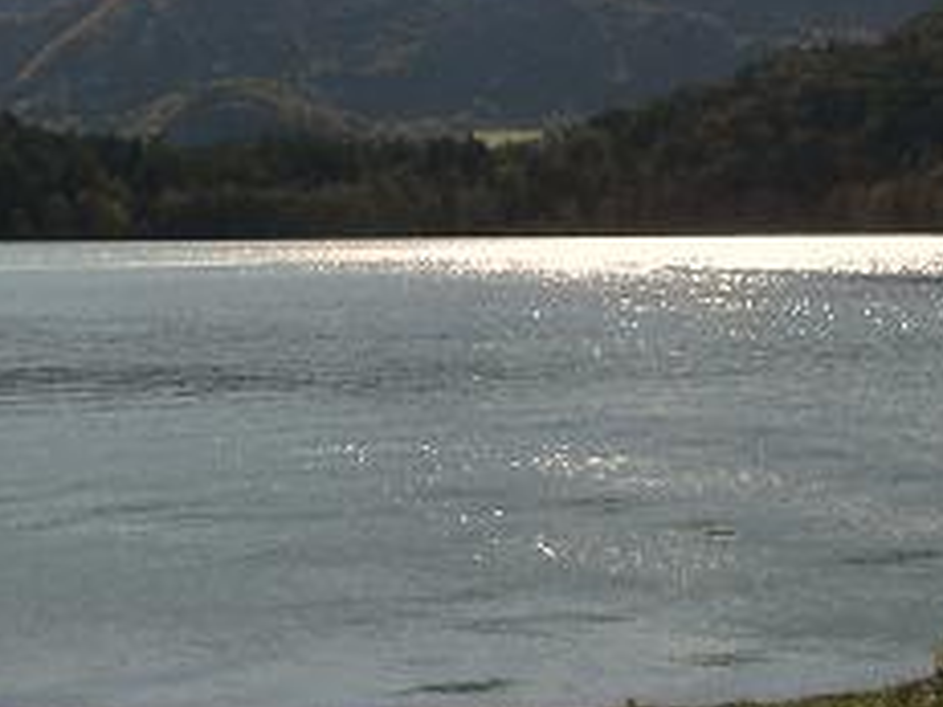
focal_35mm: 81
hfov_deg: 24.1
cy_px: 88
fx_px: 2205
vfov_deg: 17.9
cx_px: 488
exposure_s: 1/1000
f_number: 4
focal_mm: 6
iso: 50
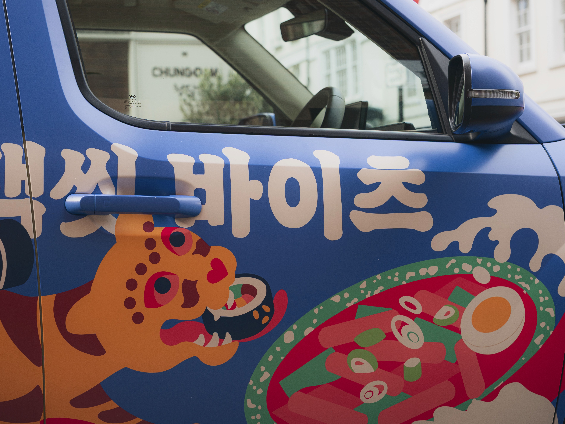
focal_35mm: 55
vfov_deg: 26.6
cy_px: 211
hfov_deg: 34.9
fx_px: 898
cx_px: 270
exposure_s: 1/125
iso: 200
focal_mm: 50
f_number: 5.6
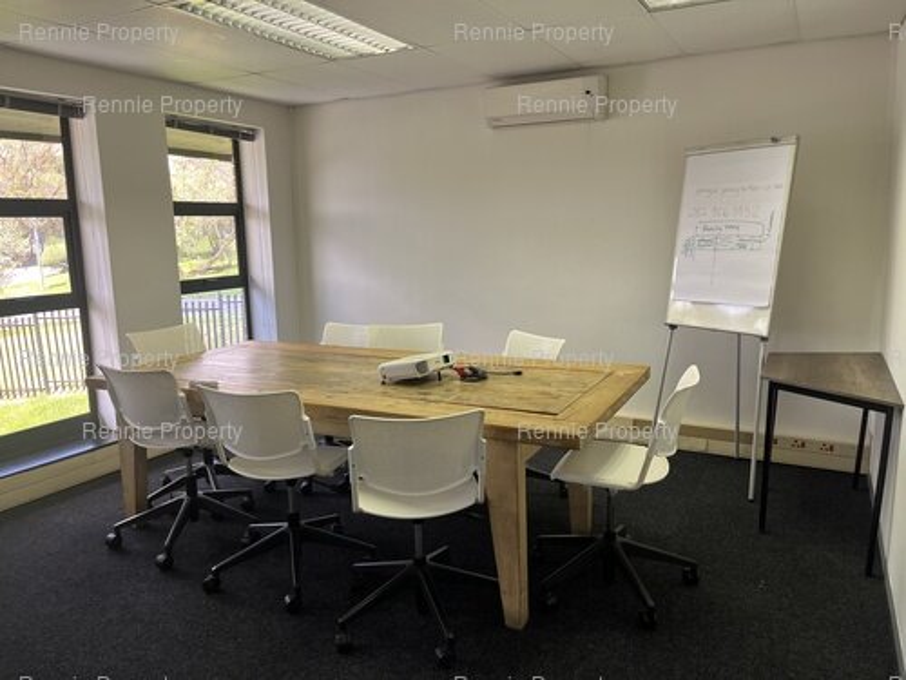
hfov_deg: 67.3
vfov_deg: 53.1
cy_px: 340
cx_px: 453
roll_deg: +1.1
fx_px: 680
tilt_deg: -9.8
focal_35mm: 26
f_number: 1.6
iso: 100
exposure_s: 1/100
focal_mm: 5.1
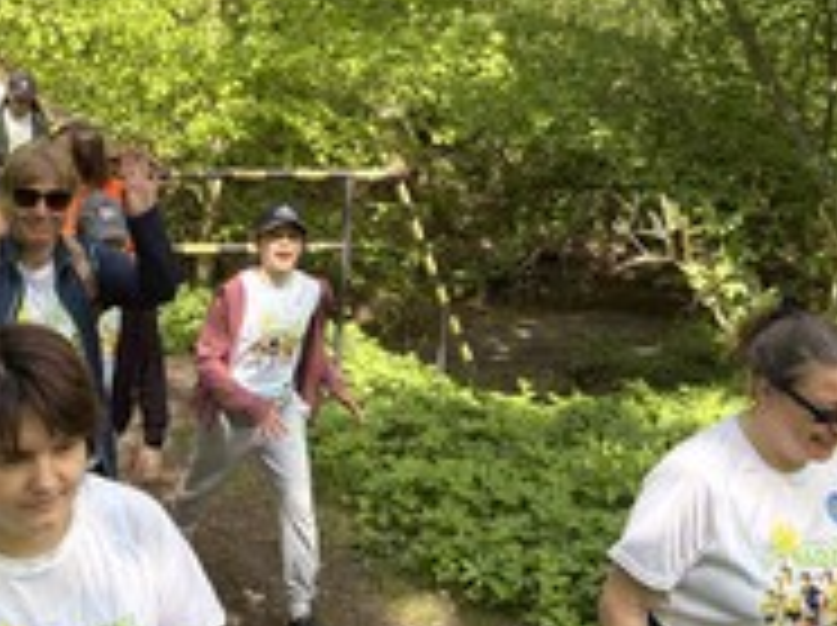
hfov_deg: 35.3
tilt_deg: -10.4
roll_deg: -2.8
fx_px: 1280
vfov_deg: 27.4
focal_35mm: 53
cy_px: 243
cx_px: 196
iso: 64
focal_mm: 5.96
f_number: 1.6
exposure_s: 1/607
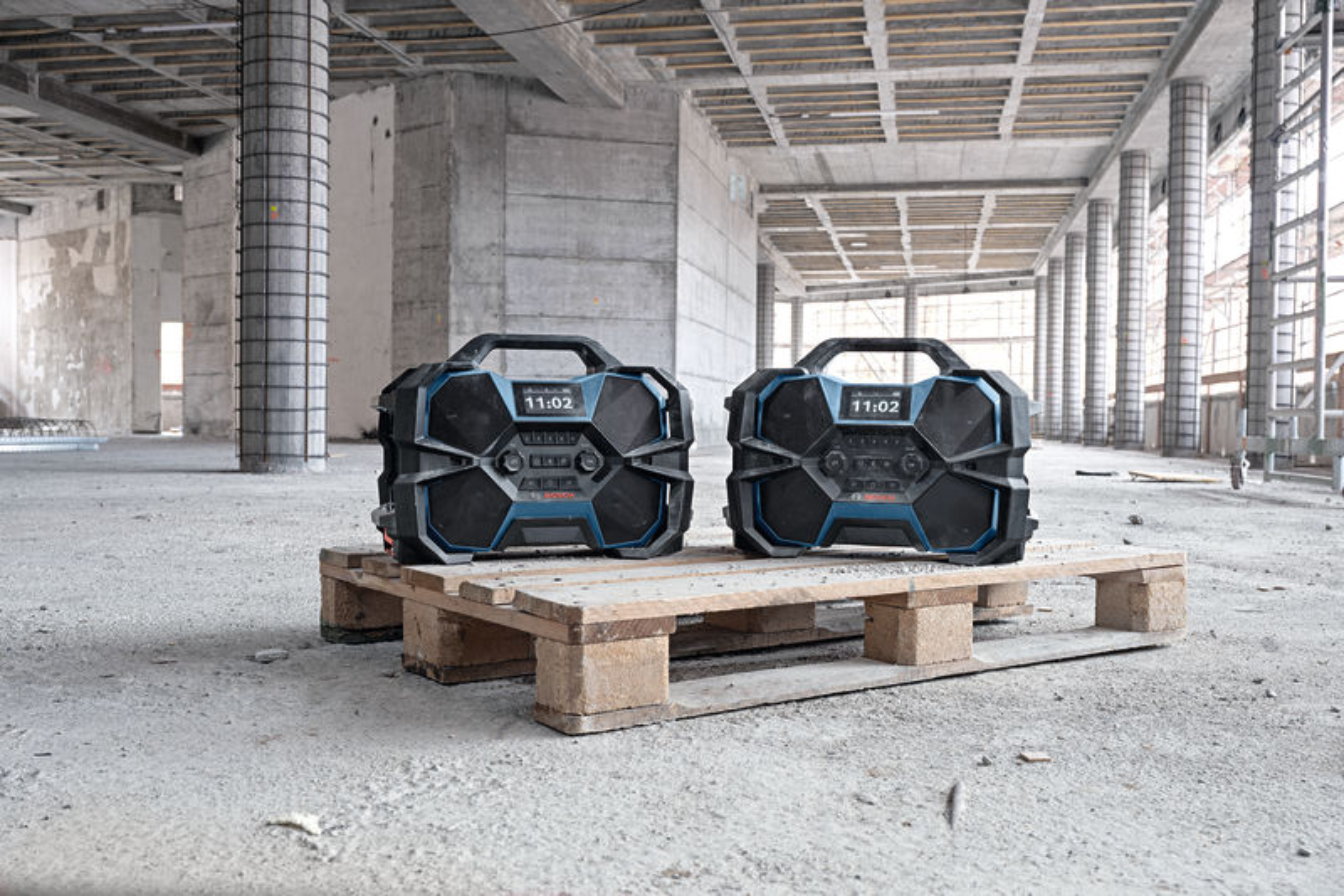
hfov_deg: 55.1
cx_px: 672
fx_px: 1288
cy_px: 448
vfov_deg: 38.3
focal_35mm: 34
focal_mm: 34.5
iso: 500
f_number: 8
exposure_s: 1/6
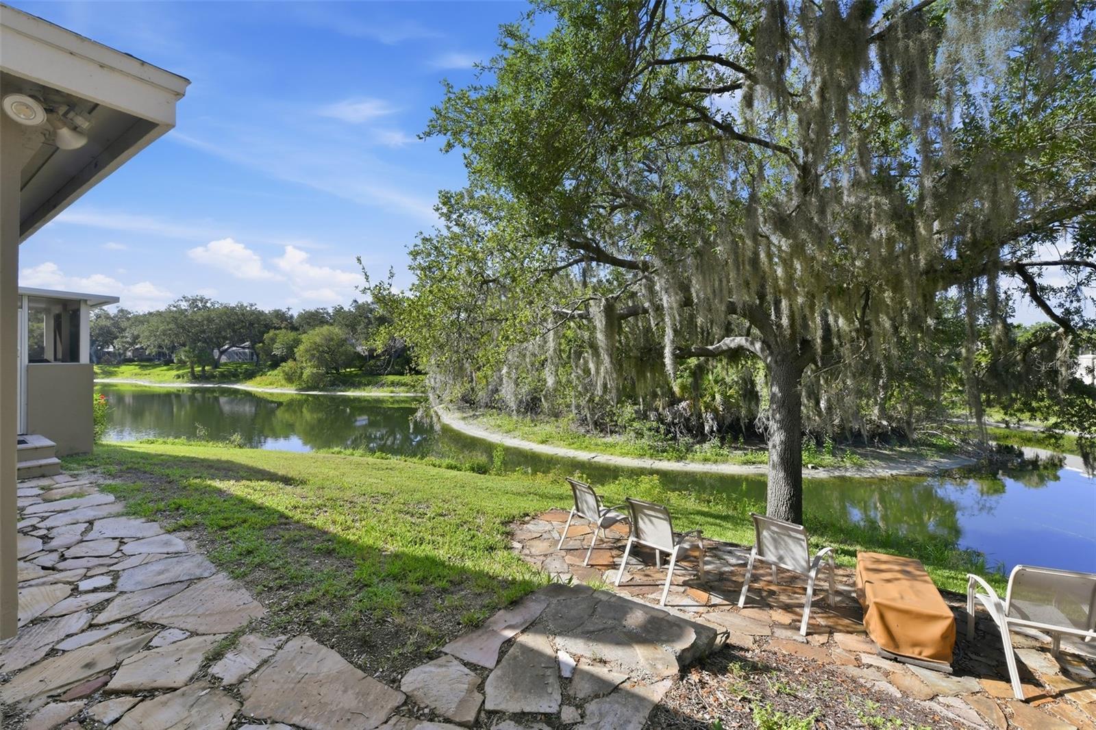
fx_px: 426
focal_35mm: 14
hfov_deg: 104.3
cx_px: 548
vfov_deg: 81.2
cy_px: 365
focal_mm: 14
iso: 100
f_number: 9
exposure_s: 1/160
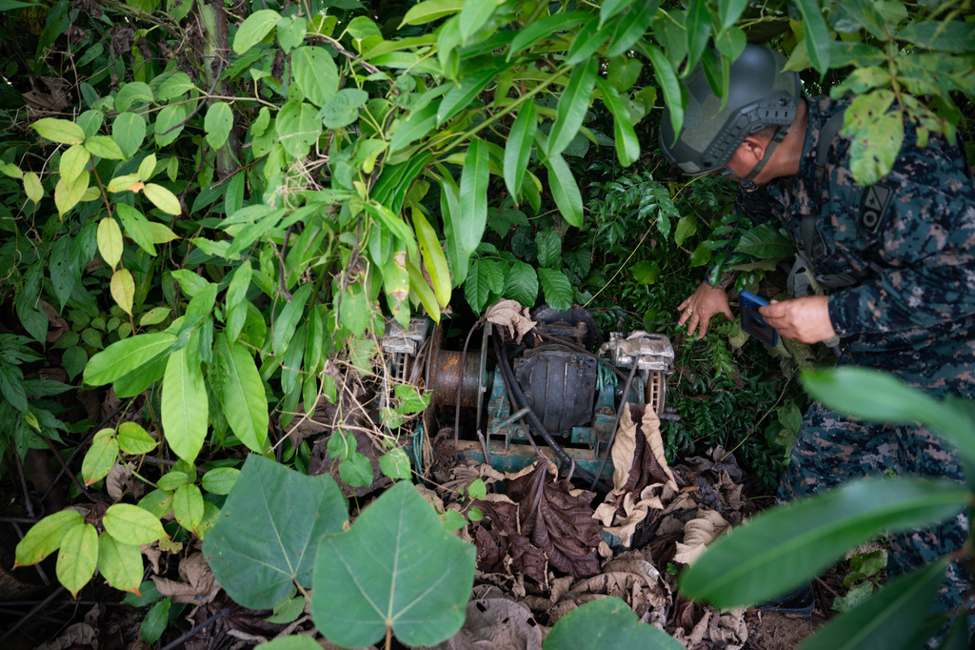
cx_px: 488
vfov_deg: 53.1
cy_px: 325
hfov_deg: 73.8
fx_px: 650
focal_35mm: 24
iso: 400
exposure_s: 1/400
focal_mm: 24
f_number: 2.8
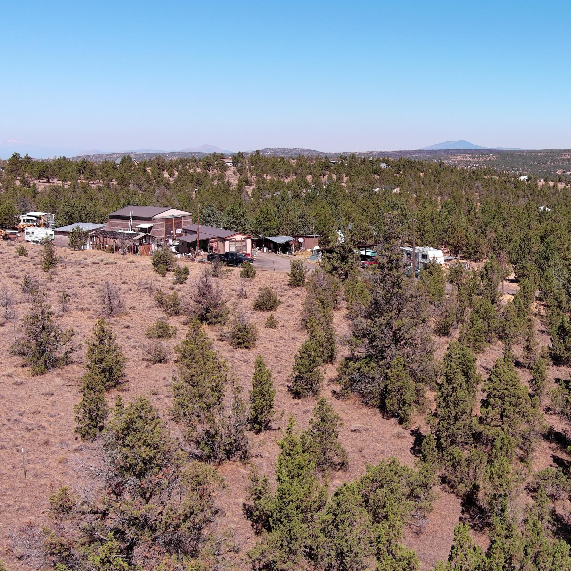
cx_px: 460
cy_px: 279
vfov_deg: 37.6
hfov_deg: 36.2
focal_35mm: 45
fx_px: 840
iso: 100
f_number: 2.8
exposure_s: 1/105
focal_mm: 10.57
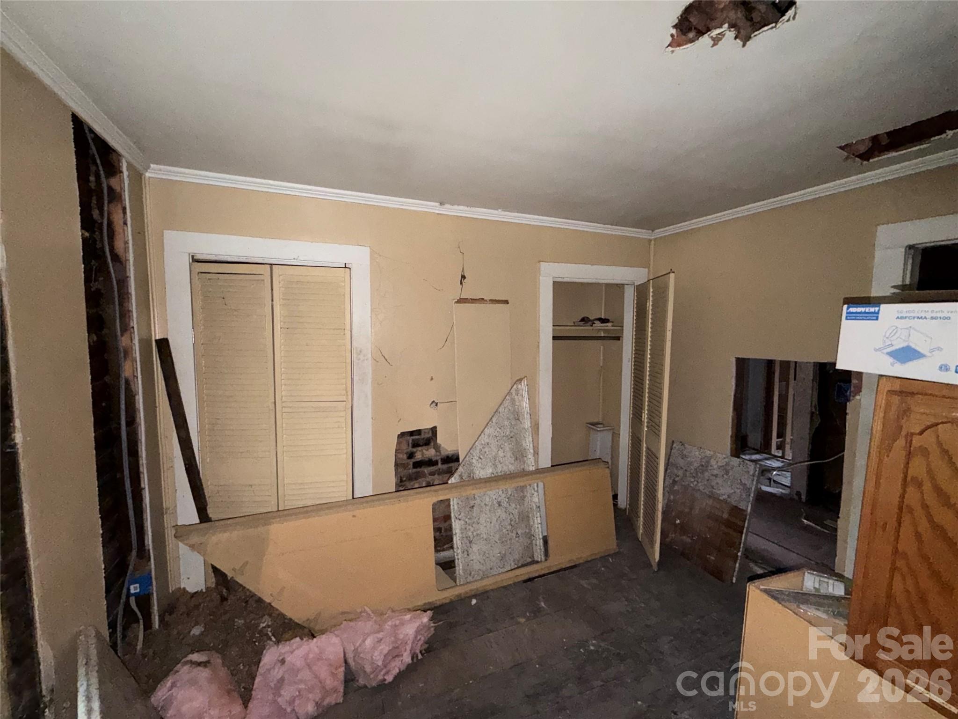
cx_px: 479
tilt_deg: -4.4
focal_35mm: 14
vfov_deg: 85.7
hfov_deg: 102.1
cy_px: 360
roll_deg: +0.4
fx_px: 387
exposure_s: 1/21
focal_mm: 2.22
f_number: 2.2
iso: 500
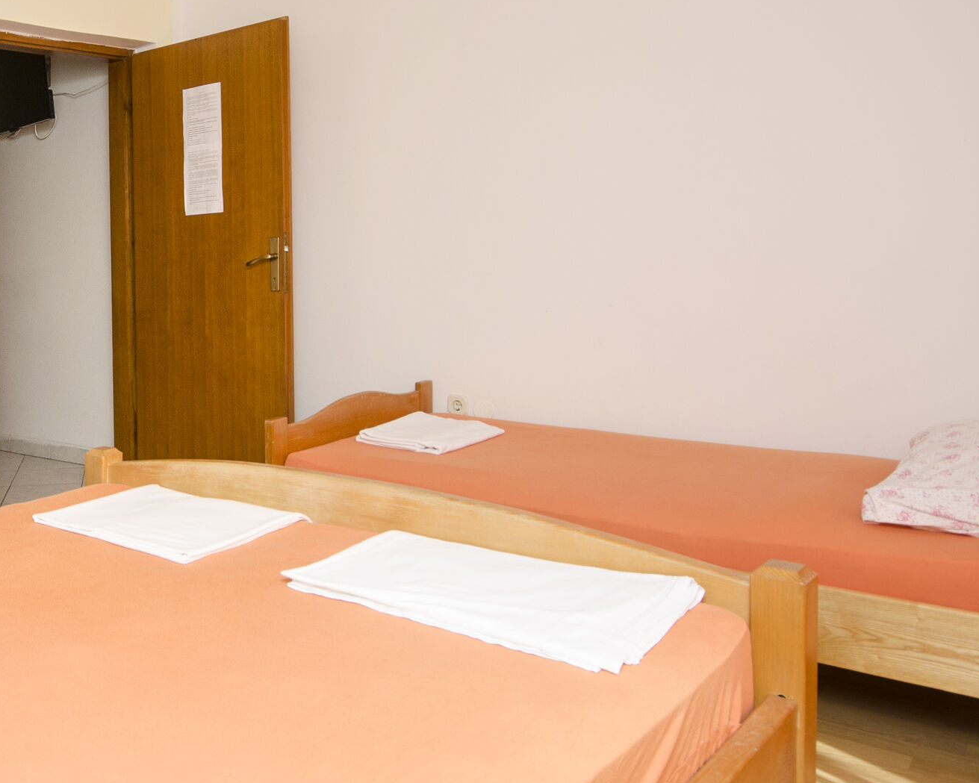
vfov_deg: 42.6
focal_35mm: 34
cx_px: 122
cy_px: 324
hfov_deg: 47.6
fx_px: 1000
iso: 200
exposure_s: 1/100
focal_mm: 11.5
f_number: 8
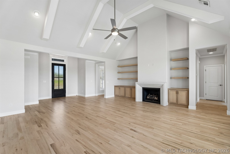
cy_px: 77
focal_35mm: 16
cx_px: 115
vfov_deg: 73.7
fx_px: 102
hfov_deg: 96.7
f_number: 6.3
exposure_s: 1/100
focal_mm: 16
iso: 200
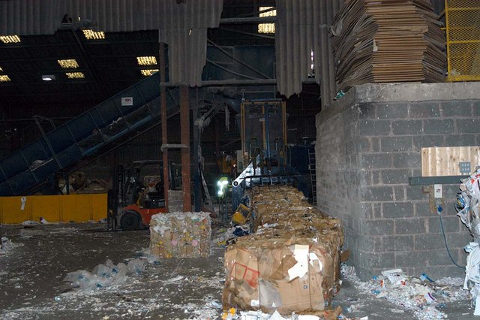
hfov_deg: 46.4
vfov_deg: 31.9
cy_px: 160
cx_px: 240
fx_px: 560
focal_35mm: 42
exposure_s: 1/180
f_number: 3.5
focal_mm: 28
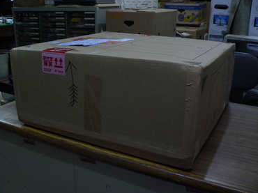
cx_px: 127
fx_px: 276
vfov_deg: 38.6
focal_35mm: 37
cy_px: 96
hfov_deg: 50.2
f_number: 2.8
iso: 200
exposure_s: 1/30
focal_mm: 6
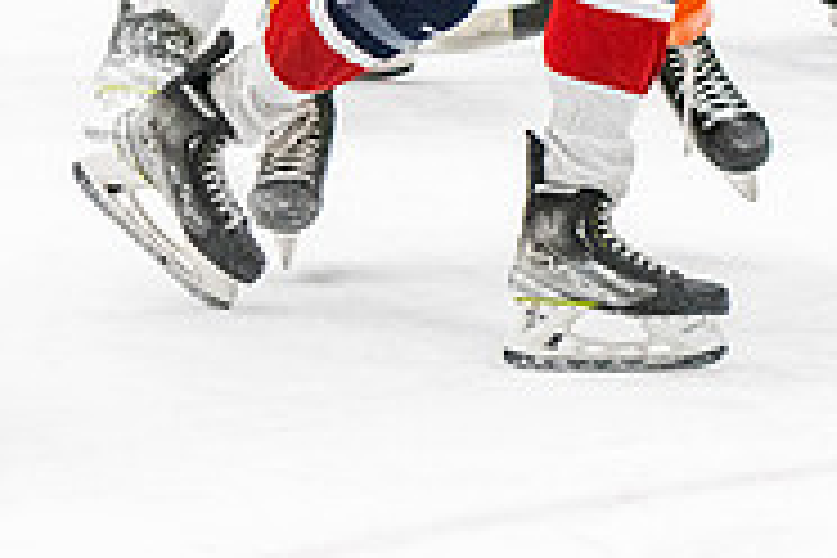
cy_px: -301
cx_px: 477
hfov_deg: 5.0
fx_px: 9509
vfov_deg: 3.3
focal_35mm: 409
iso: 1600
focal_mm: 90
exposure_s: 1/640
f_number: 2.8
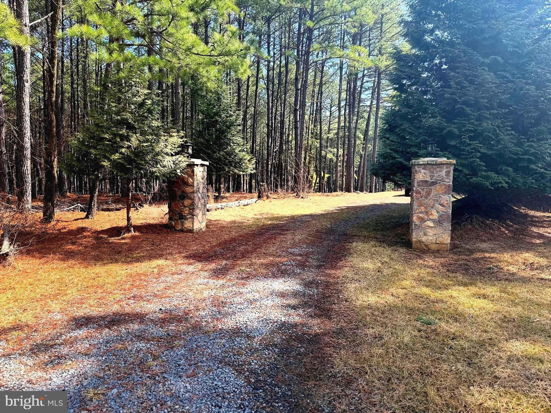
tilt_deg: -5.3
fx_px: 382
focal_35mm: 24
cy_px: 206
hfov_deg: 71.6
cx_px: 276
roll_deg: -0.3
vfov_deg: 56.8
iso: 80
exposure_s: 1/1075
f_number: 1.78
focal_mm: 6.76
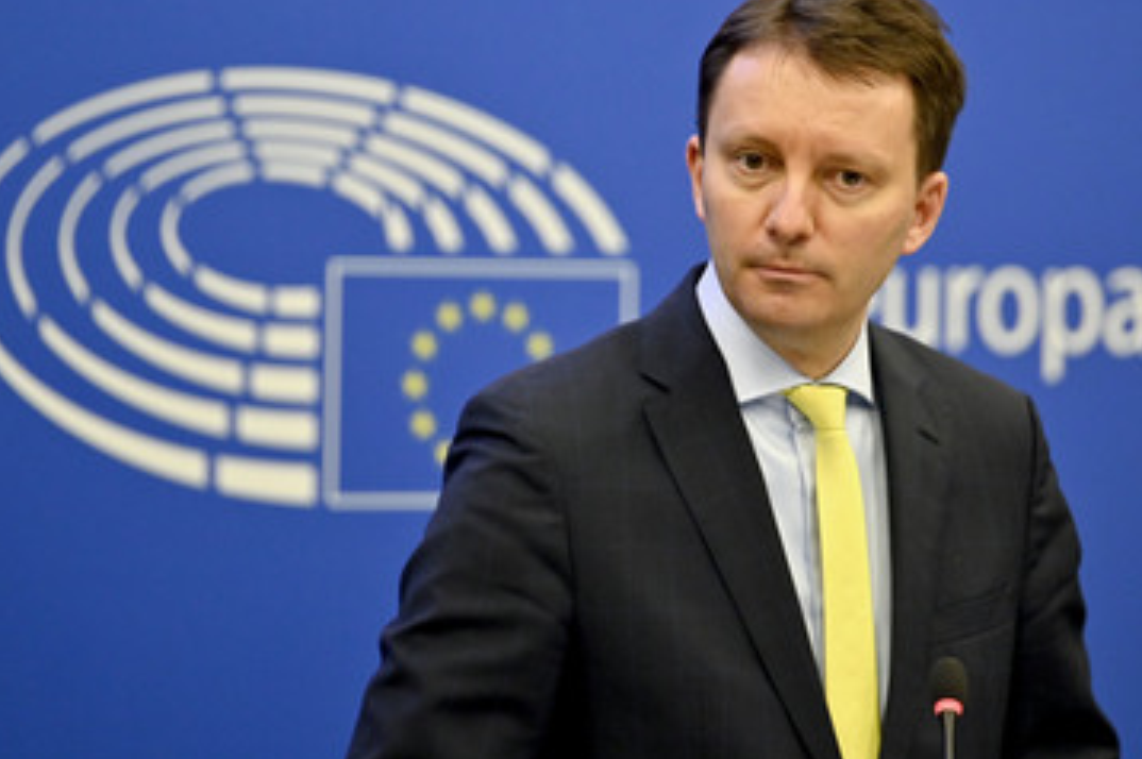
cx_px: 662
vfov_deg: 6.0
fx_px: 7194
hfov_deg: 9.1
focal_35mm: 227
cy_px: 338
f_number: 2.8
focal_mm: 180
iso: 1600
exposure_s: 1/400
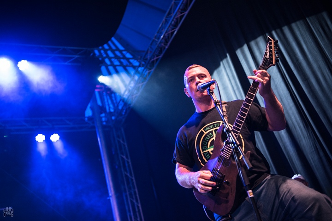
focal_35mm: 50
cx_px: 166
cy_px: 110
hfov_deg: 39.6
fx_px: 461
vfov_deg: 27.0
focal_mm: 50
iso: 1250
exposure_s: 1/100
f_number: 2.8
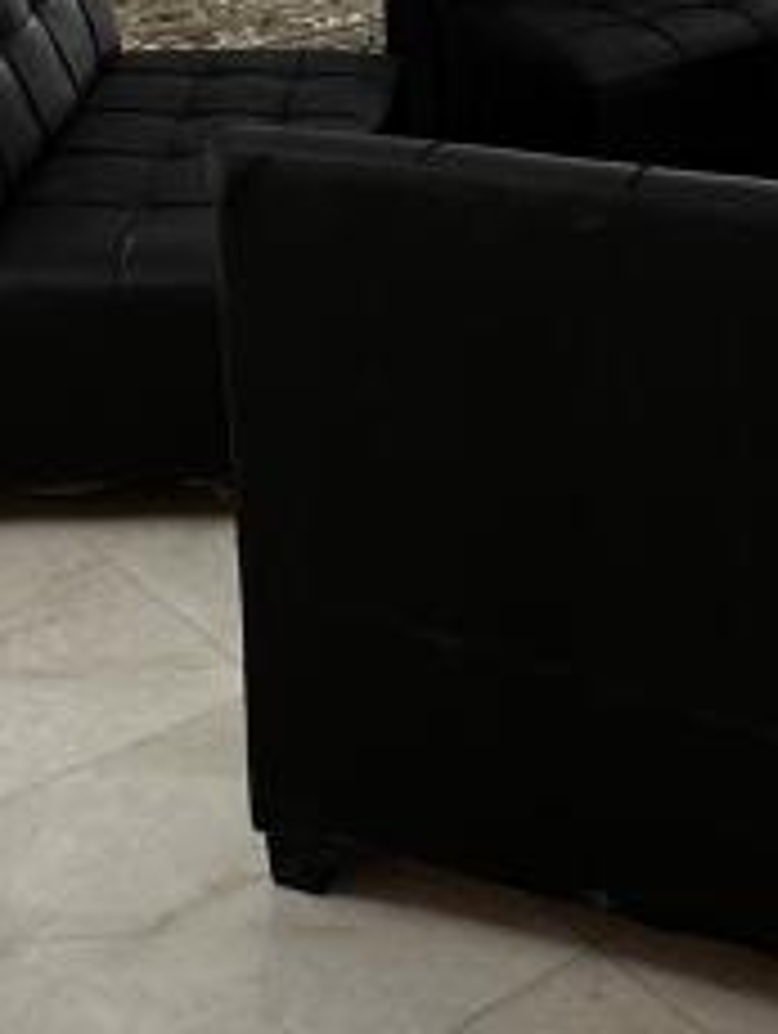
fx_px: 2184
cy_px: -9
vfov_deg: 25.3
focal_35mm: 73
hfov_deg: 20.1
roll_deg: -0.3
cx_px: 580
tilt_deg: -14.1
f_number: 2.2
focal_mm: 2.22
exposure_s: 1/99
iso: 100
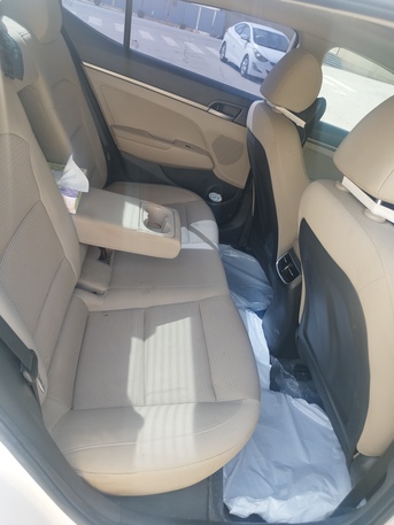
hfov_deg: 56.8
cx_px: 197
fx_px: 364
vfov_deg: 71.6
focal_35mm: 24
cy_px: 262
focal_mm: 5.89
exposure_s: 1/60
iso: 60
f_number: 1.89
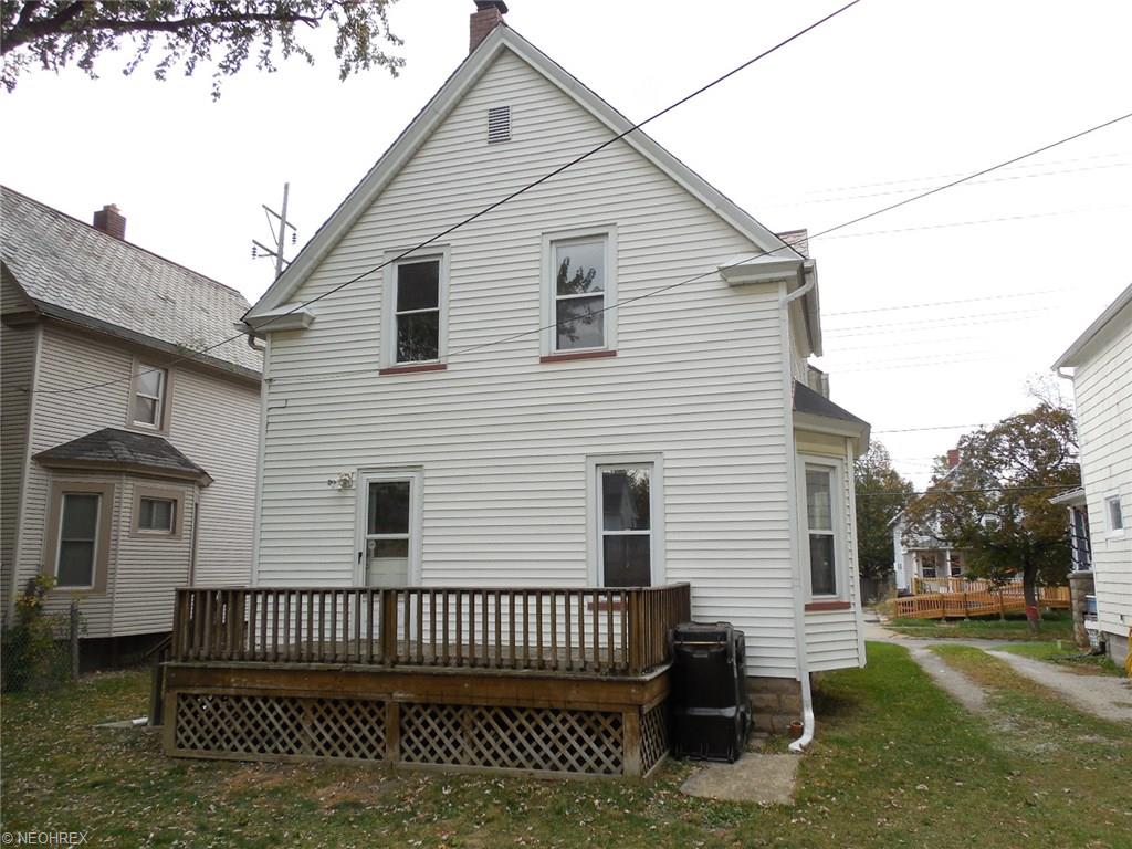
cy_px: 424
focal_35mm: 25
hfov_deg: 69.4
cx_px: 566
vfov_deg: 54.9
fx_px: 818
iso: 125
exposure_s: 1/320
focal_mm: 4.5
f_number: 3.3
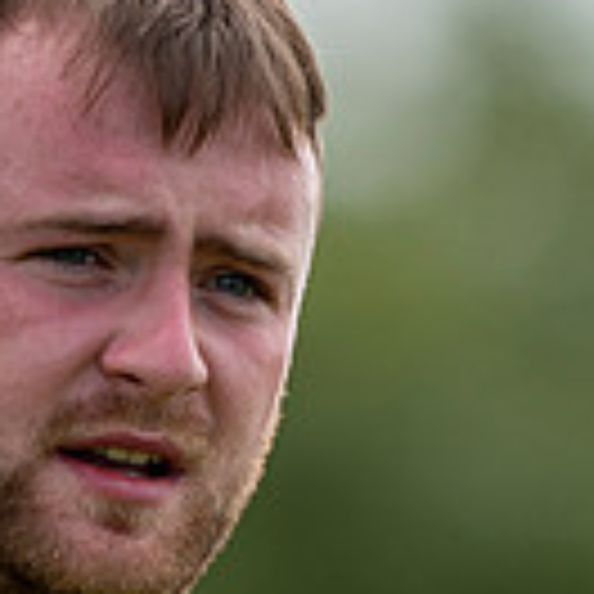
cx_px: -63
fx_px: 43448
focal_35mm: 2238
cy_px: 714
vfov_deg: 0.8
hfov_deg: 0.8
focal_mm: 300
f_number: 2.8
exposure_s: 1/1600
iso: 125
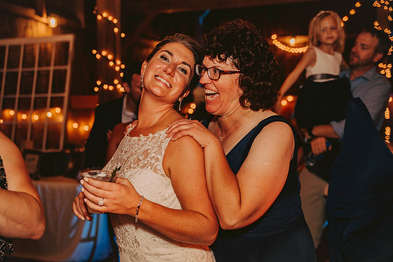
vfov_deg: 29.9
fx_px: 491
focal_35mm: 45
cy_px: 131
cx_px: 196
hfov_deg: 43.6
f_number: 2.8
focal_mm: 45
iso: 1000
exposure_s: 1/160
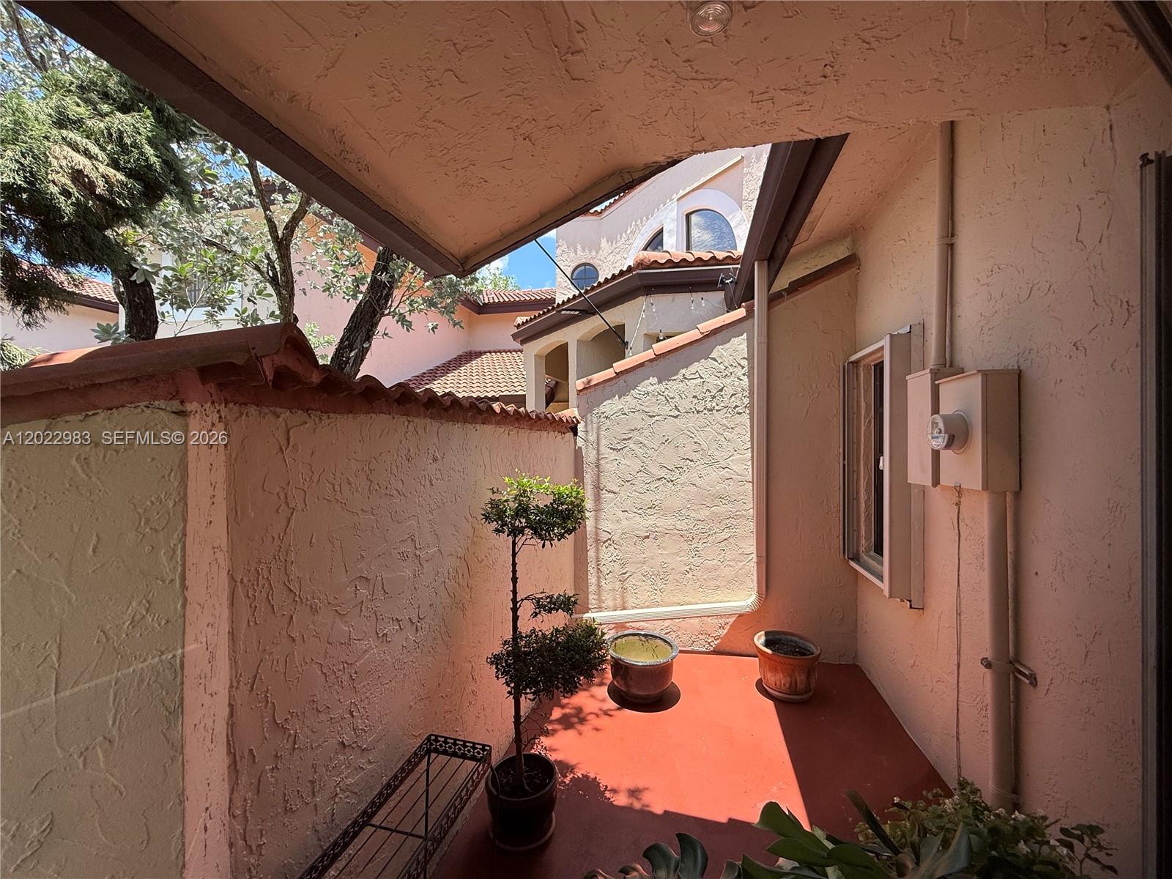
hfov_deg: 102.1
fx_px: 474
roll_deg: -0.2
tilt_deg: +0.4
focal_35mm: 14
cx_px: 586
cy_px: 440
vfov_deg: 85.7
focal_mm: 2.22
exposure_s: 1/353
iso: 50
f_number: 2.2
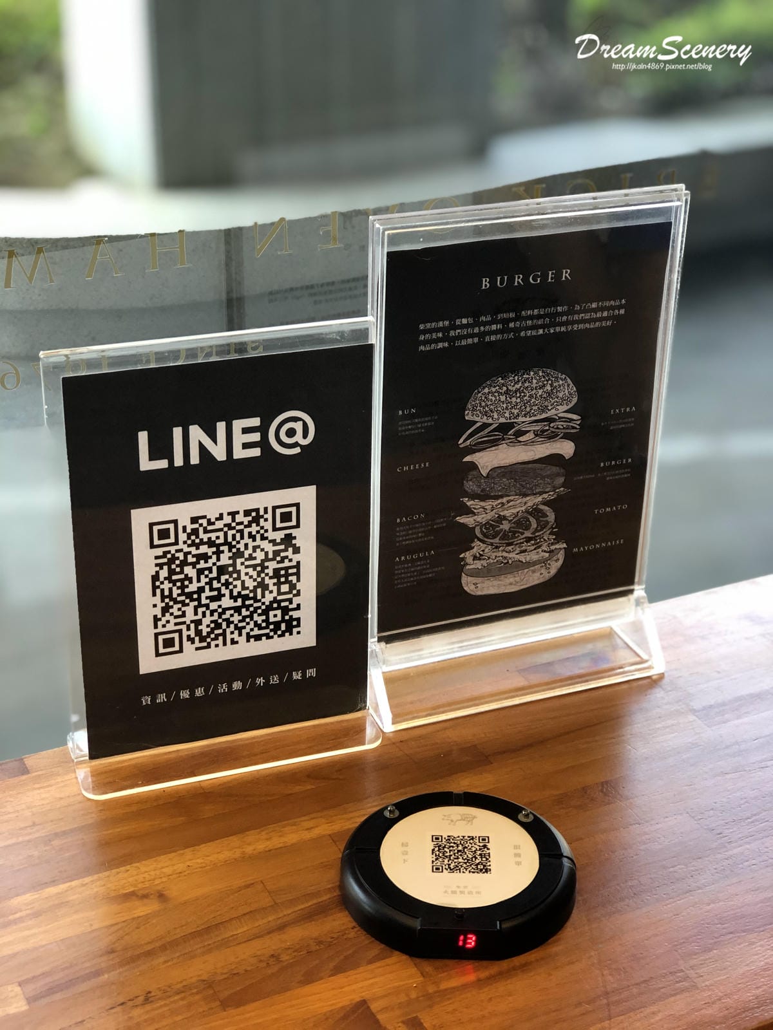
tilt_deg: -26.7
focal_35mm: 57
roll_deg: -0.5
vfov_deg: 33.8
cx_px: 386
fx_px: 1697
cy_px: 515
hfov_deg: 25.7
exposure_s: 1/30
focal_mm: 6.6
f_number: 2.8
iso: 80
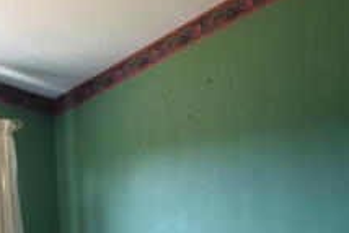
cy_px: 315
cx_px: 108
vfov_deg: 24.8
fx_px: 446
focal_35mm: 46
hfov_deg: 42.0
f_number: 8
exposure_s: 1/10
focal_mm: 10
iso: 250
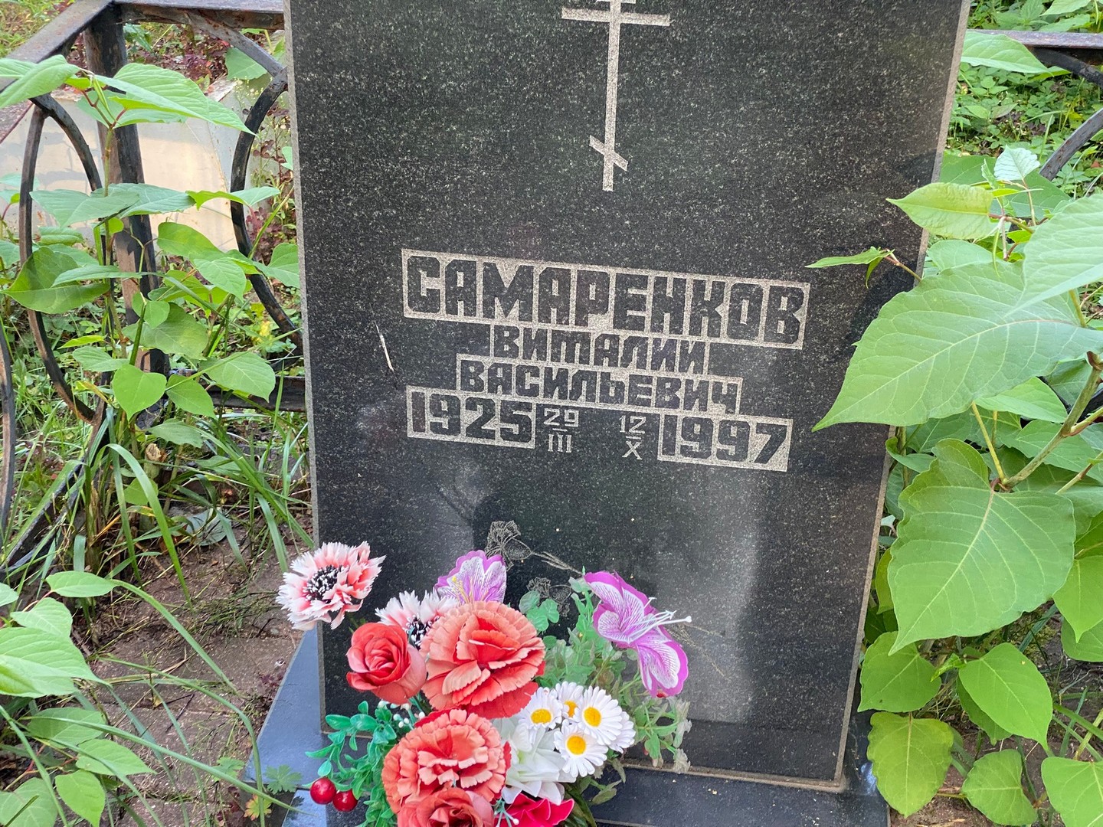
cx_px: 552
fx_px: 1657
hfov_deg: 36.8
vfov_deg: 28.0
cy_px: 414
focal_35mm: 52
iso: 125
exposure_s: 1/121
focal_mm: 6
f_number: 2
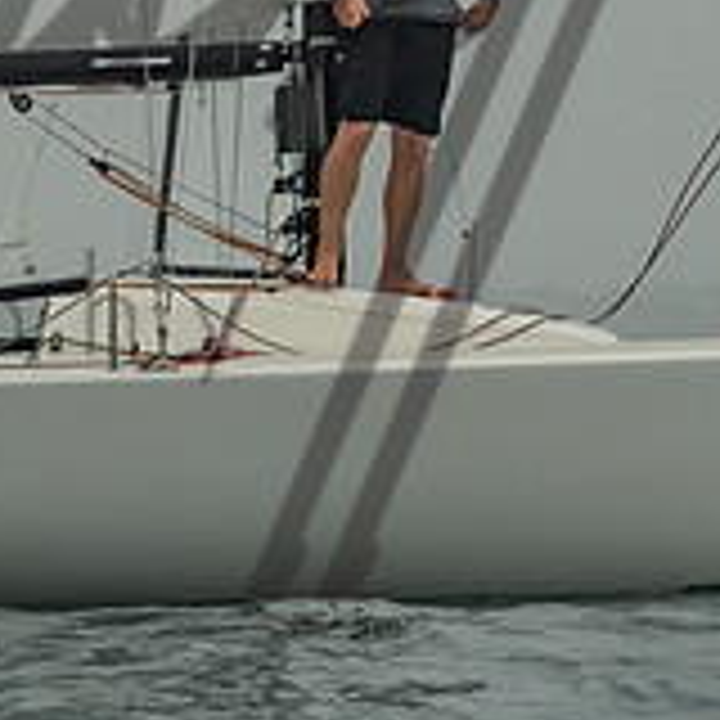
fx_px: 14166
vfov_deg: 2.9
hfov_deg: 2.9
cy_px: -145
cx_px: -181
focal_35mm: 602
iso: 800
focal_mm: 165
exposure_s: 1/3200
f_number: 9
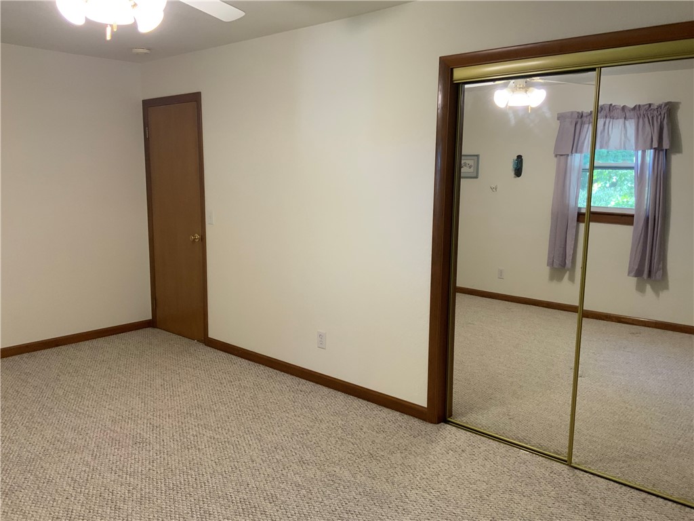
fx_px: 581
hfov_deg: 61.7
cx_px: 347
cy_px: 260
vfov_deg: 48.2
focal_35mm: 29
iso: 80
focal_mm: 3
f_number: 1.8
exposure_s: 1/60
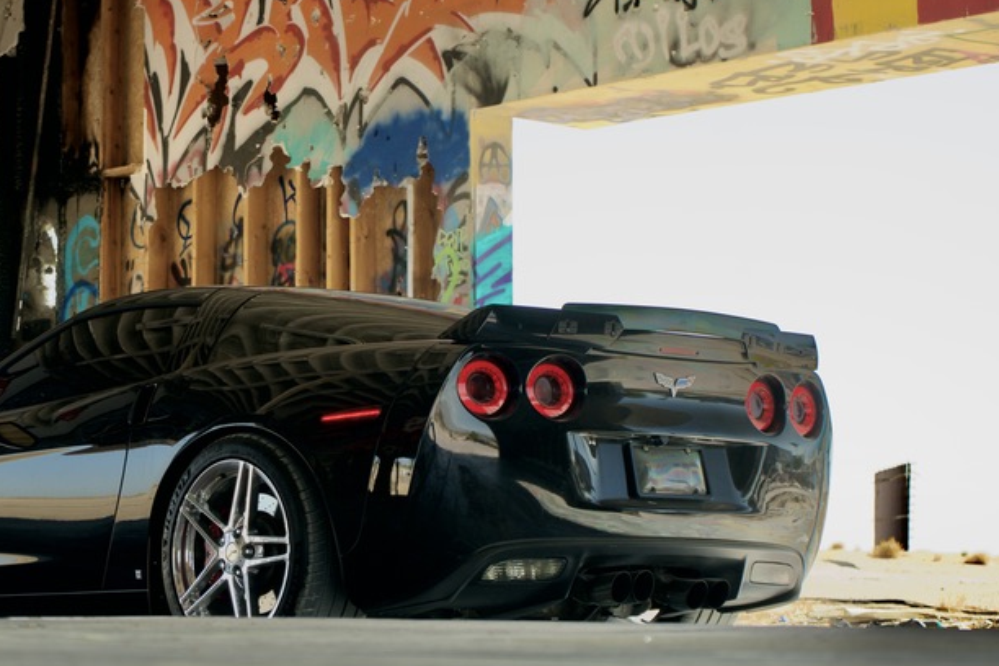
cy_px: 309
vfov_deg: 14.5
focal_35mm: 94
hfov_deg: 21.5
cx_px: 276
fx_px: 2608
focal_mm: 53
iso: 100
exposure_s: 1/60
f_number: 5
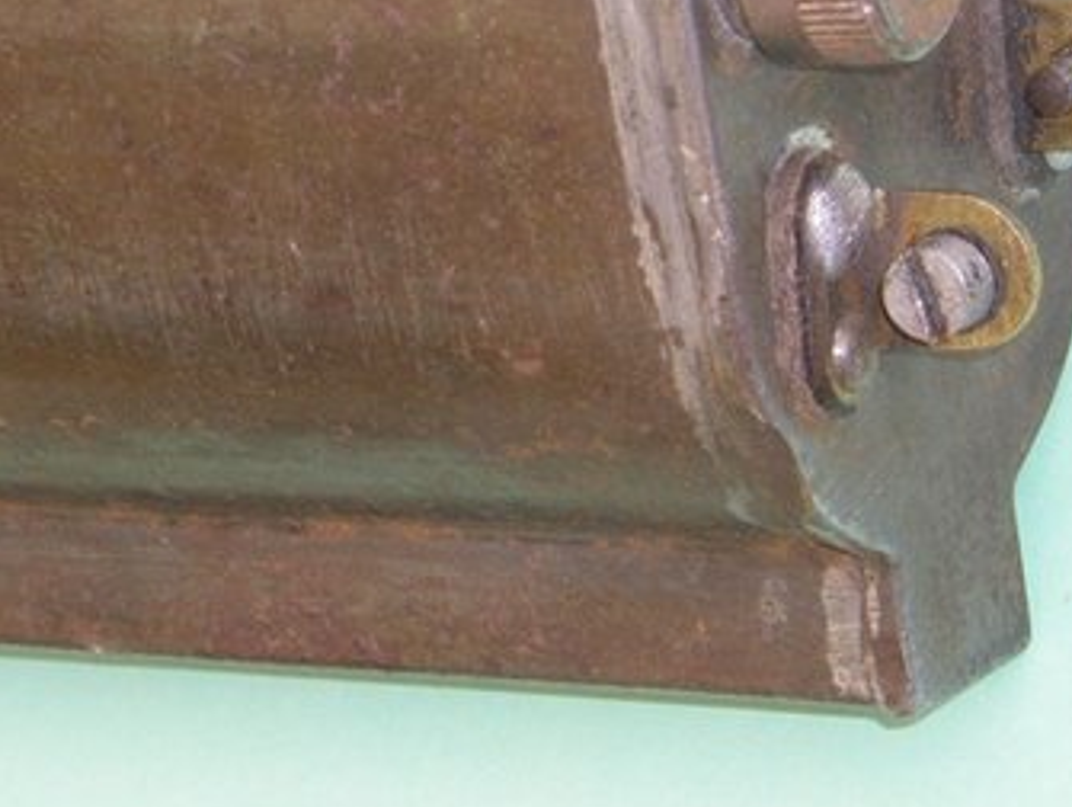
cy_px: 205
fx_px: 6727
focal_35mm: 217
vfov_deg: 6.9
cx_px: 317
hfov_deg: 9.1
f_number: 4.1
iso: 160
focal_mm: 18.5
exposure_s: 1/100
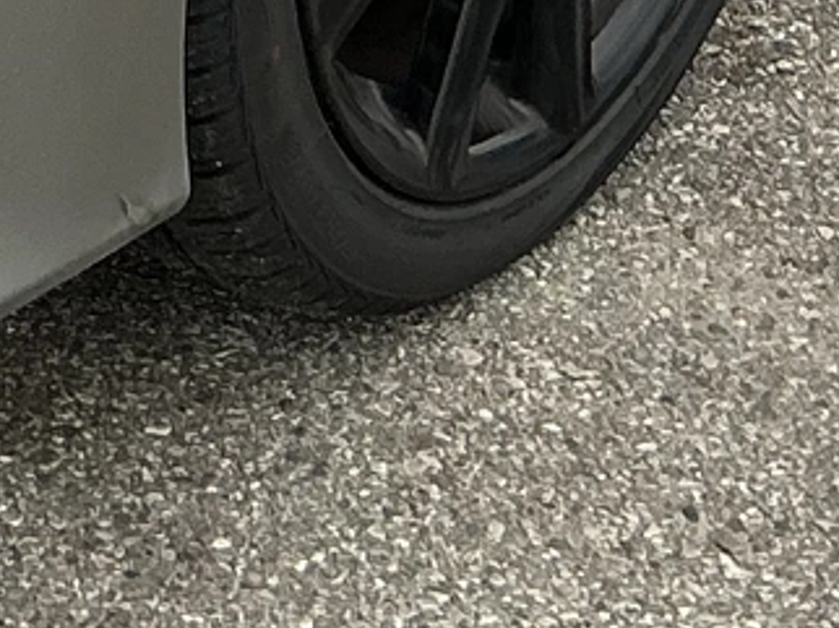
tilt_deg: -15.5
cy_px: -1076
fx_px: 4214
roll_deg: -2.8
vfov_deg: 7.7
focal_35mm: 174
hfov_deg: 11.3
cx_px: 16
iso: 25
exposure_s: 1/978
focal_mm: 3
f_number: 1.8
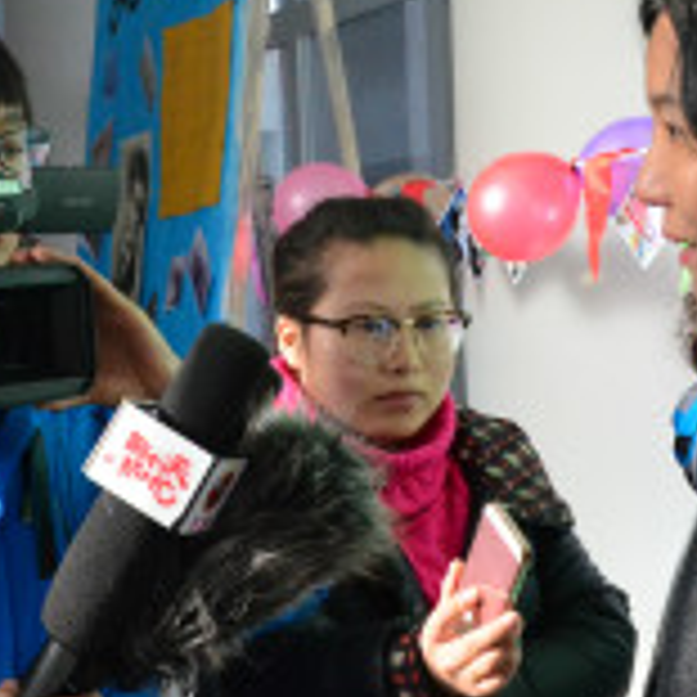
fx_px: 2688
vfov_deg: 14.7
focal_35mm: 118
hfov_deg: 14.8
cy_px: 214
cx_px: 346
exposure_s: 1/640
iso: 1600
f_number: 8
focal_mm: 24
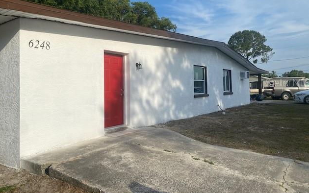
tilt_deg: +3.0
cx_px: 155
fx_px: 236
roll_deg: -0.4
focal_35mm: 28
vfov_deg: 44.4
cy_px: 82
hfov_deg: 66.5
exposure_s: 1/4115
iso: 32
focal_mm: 4.25
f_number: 1.8
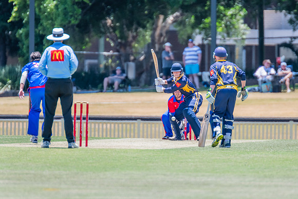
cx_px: 180
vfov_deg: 1.9
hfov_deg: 2.8
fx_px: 6053
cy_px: 85
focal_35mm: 731
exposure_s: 1/2000
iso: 640
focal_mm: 600
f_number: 6.3
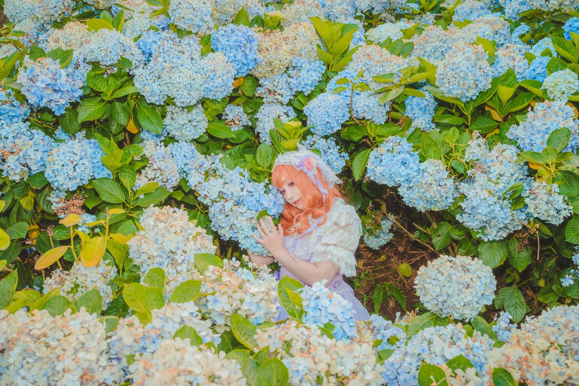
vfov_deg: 38.9
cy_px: 193
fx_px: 547
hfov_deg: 55.8
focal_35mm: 34
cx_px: 290
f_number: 5.6
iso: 250
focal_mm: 34
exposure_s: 1/200
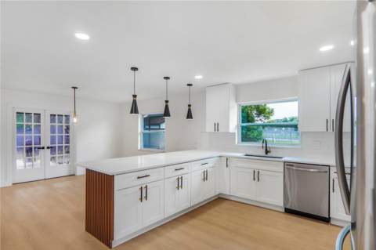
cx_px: 188
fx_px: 188
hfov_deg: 90.1
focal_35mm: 18
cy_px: 125
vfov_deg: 67.3
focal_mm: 12
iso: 320
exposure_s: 1/125
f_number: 4
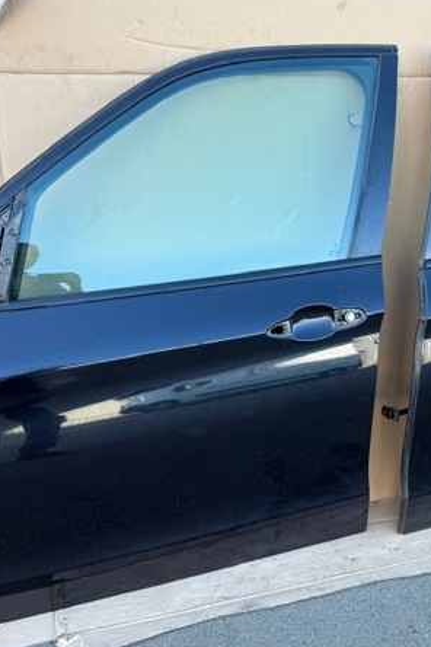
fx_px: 646
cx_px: 300
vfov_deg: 53.1
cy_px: 332
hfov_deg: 36.4
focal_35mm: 36
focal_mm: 6.76
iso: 80
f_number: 1.78
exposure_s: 1/321
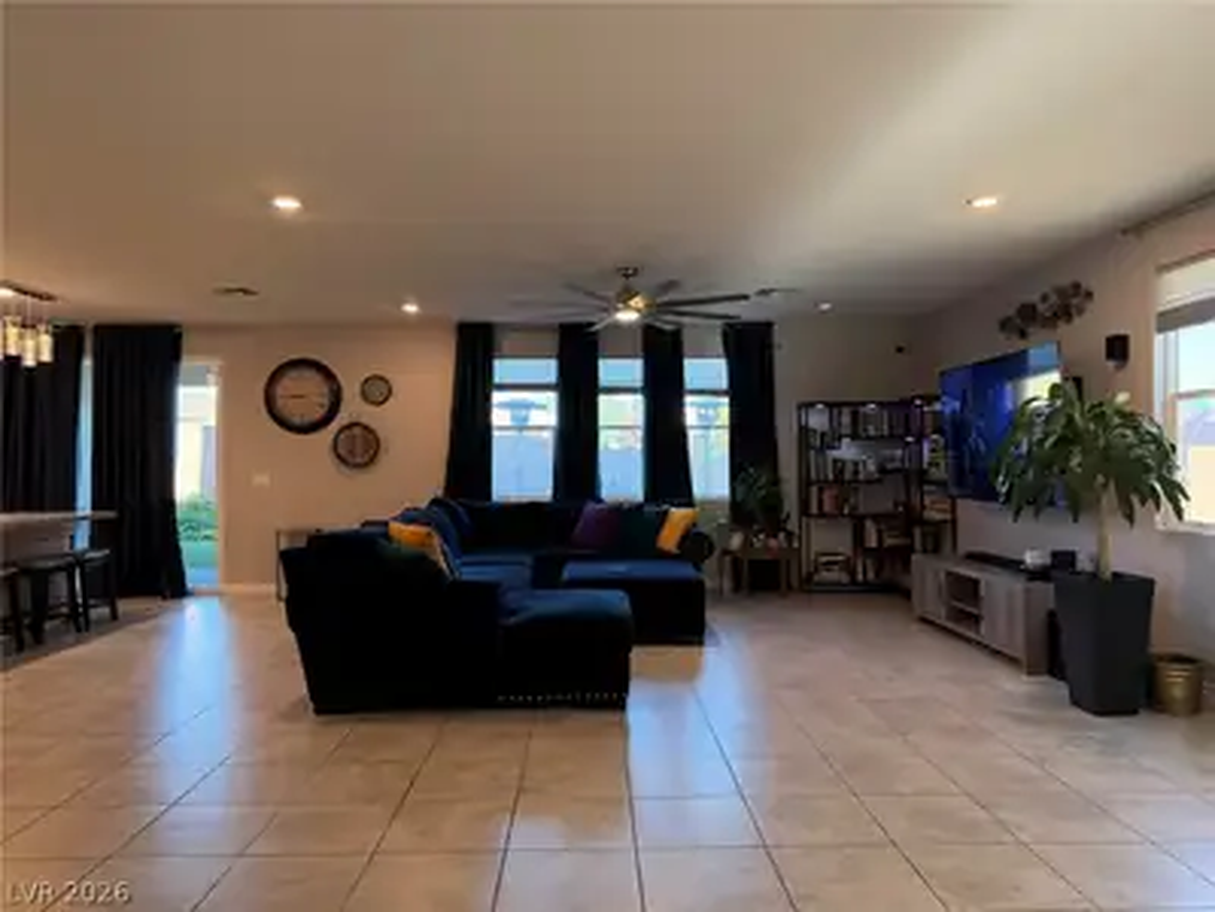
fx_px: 842
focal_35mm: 24
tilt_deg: -1.9
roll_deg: +0.6
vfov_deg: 56.8
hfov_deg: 71.6
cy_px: 456
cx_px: 608
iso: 250
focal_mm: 6.76
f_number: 1.78
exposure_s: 1/120
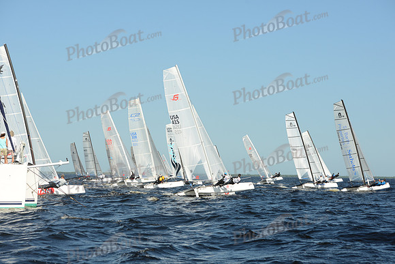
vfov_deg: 15.9
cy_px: 132
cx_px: 198
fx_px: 944
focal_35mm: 86
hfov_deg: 23.6
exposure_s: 1/1000
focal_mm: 86
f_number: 8
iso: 250
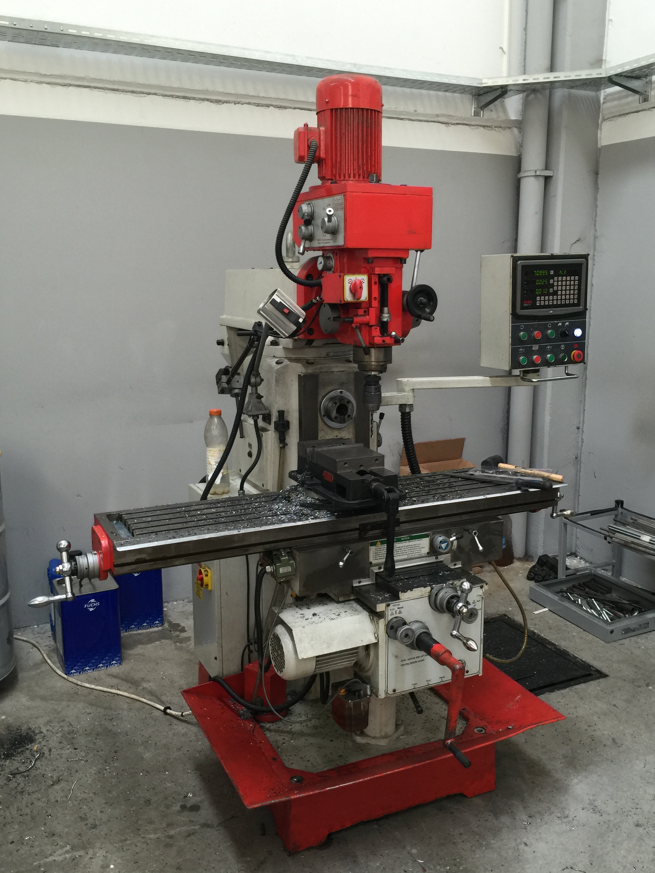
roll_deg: -0.2
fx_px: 807
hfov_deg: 44.1
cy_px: 446
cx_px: 355
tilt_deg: -10.4
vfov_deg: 56.8
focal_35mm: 32
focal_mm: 4.15
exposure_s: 1/15
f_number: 2.2
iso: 32
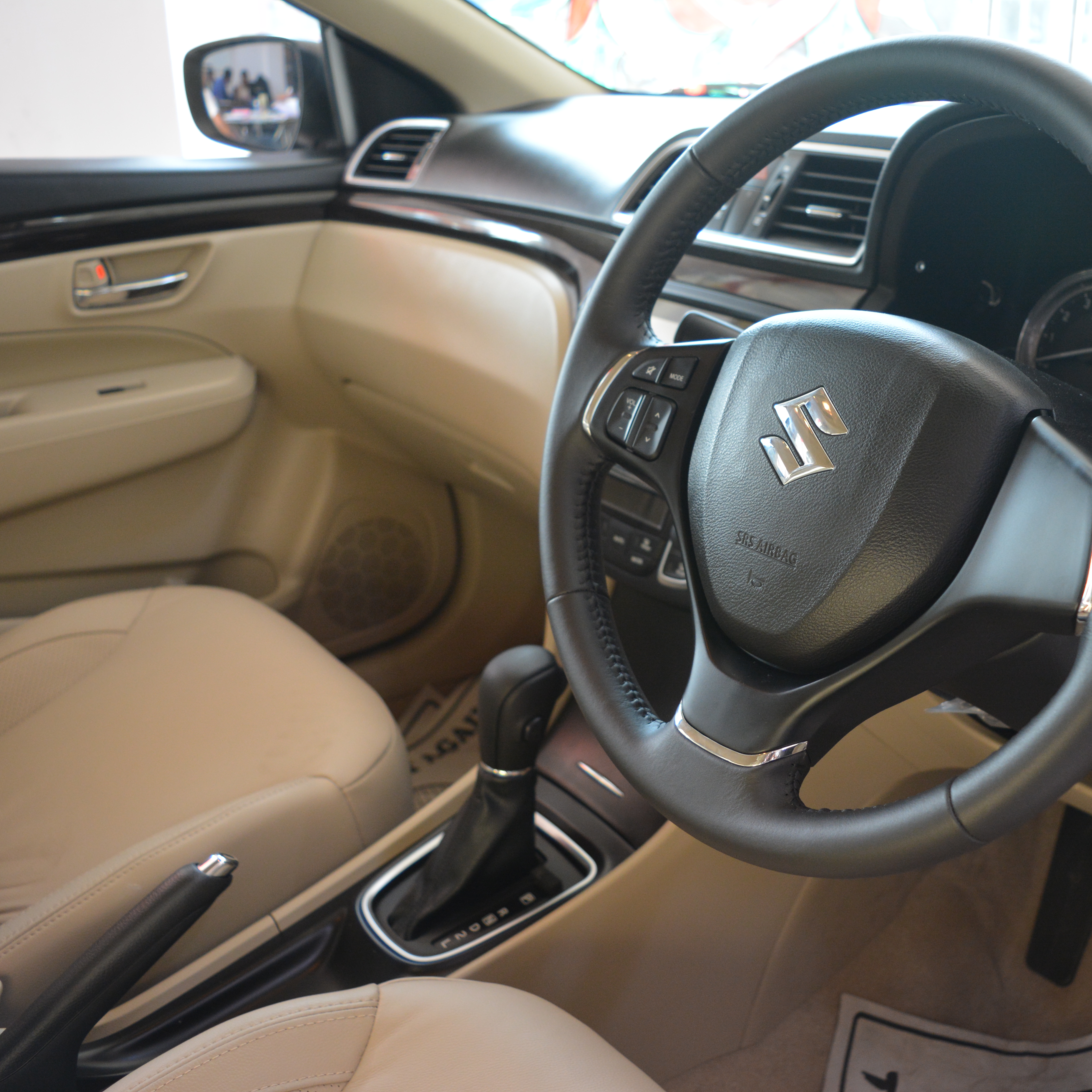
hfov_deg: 46.3
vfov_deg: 47.2
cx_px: 754
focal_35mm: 35
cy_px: 549
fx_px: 1249
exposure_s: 1/60
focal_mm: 18
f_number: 4
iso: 640
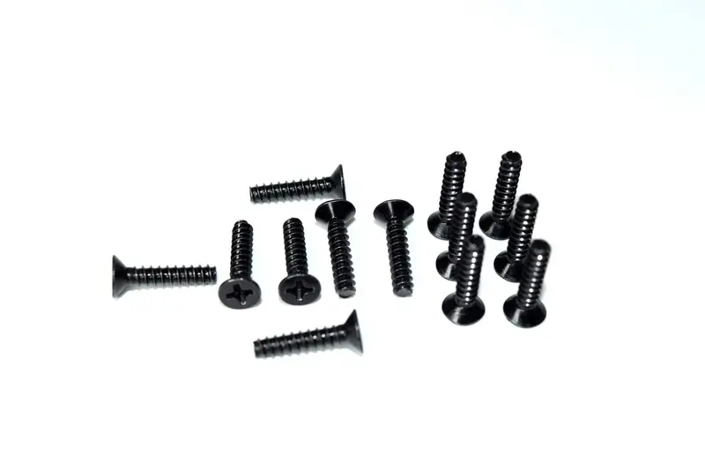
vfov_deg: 23.8
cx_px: 352
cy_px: 236
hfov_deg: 35.0
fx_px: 1117
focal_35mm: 57
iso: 100
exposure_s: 1/80
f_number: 9
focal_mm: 38
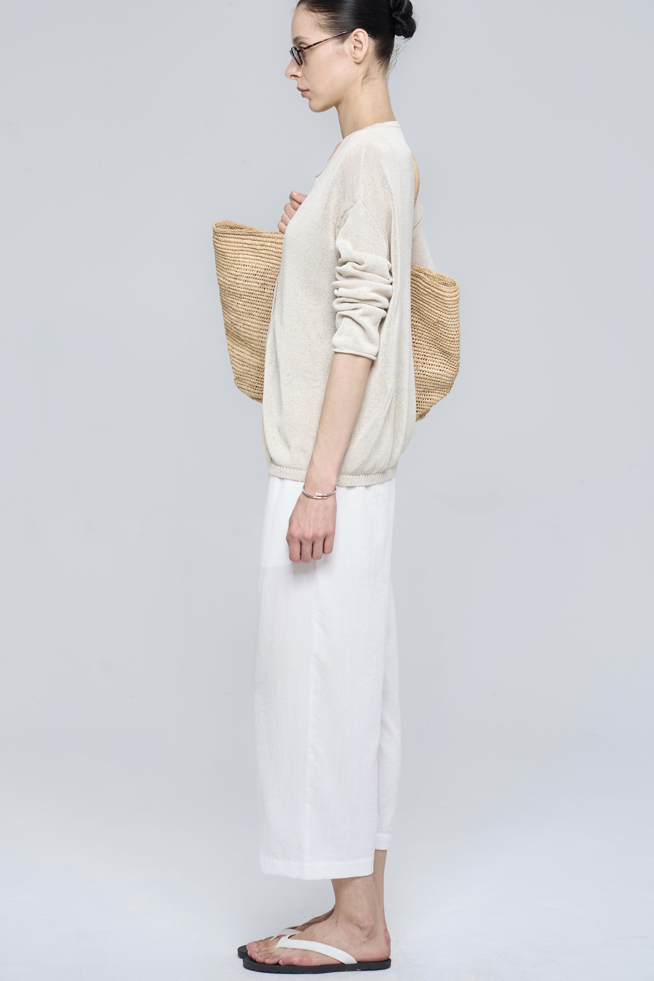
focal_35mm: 97
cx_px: 339
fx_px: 2643
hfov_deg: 14.1
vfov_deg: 21.0
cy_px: 470
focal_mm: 85
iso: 200
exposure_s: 1/125
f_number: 8
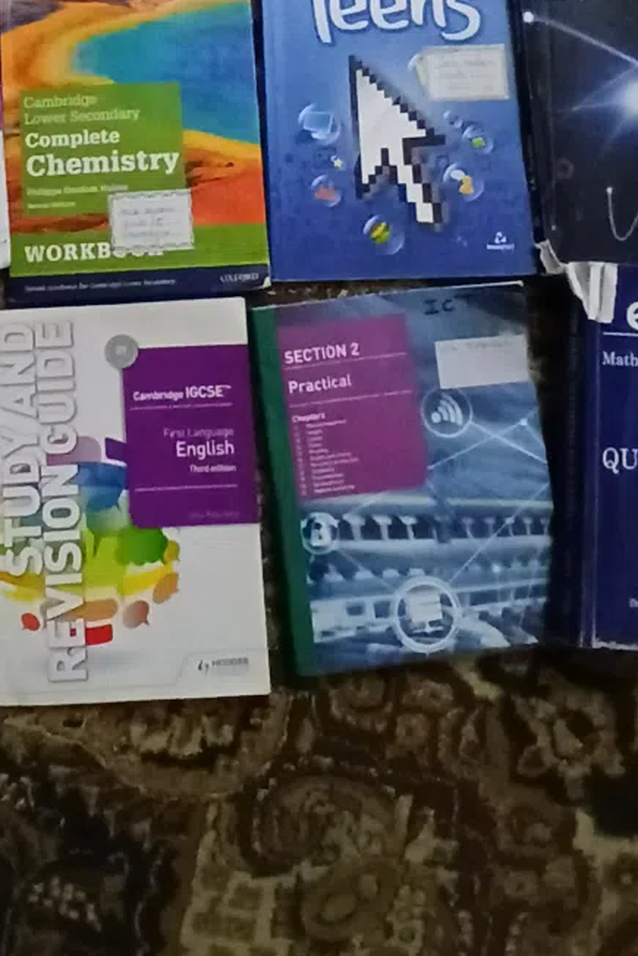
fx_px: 983
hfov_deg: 35.2
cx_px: 158
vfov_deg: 47.3
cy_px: 118
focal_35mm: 37
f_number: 2.2
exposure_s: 1/14.3
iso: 1000
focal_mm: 1.4
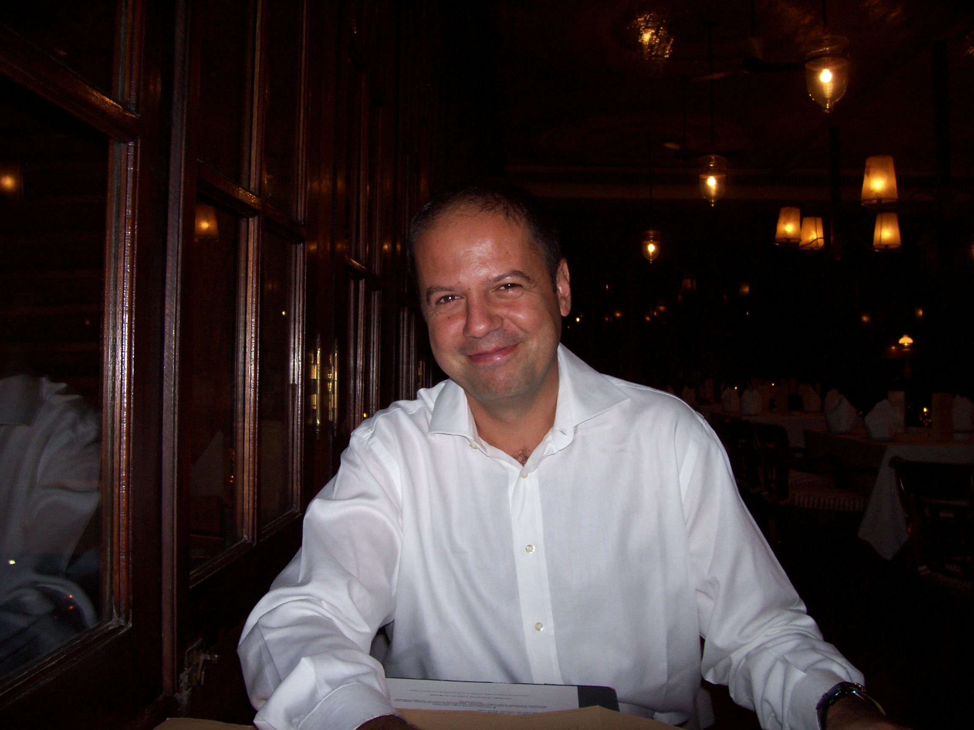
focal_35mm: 34
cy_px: 365
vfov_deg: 41.8
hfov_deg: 54.0
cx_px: 487
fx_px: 957
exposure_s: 1/64
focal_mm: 5.6
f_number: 2.7
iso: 80
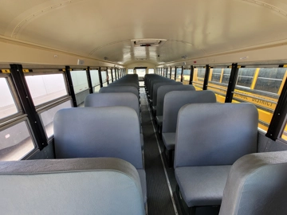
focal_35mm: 13
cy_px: 108
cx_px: 144
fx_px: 108
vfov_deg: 89.9
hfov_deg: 106.2
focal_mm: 2.2
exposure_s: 1/60
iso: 64
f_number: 2.2
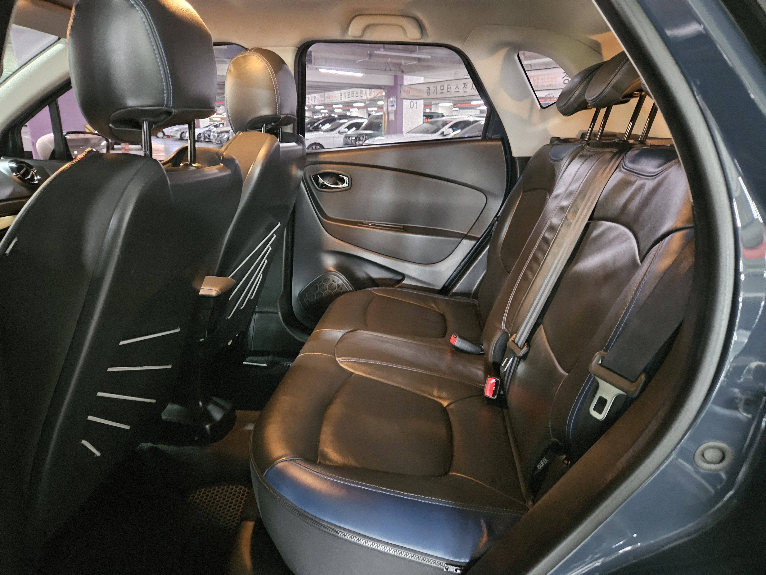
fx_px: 509
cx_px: 383
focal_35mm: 23
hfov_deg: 73.9
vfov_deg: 58.9
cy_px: 288
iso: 1600
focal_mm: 5.4
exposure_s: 1/15
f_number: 1.8
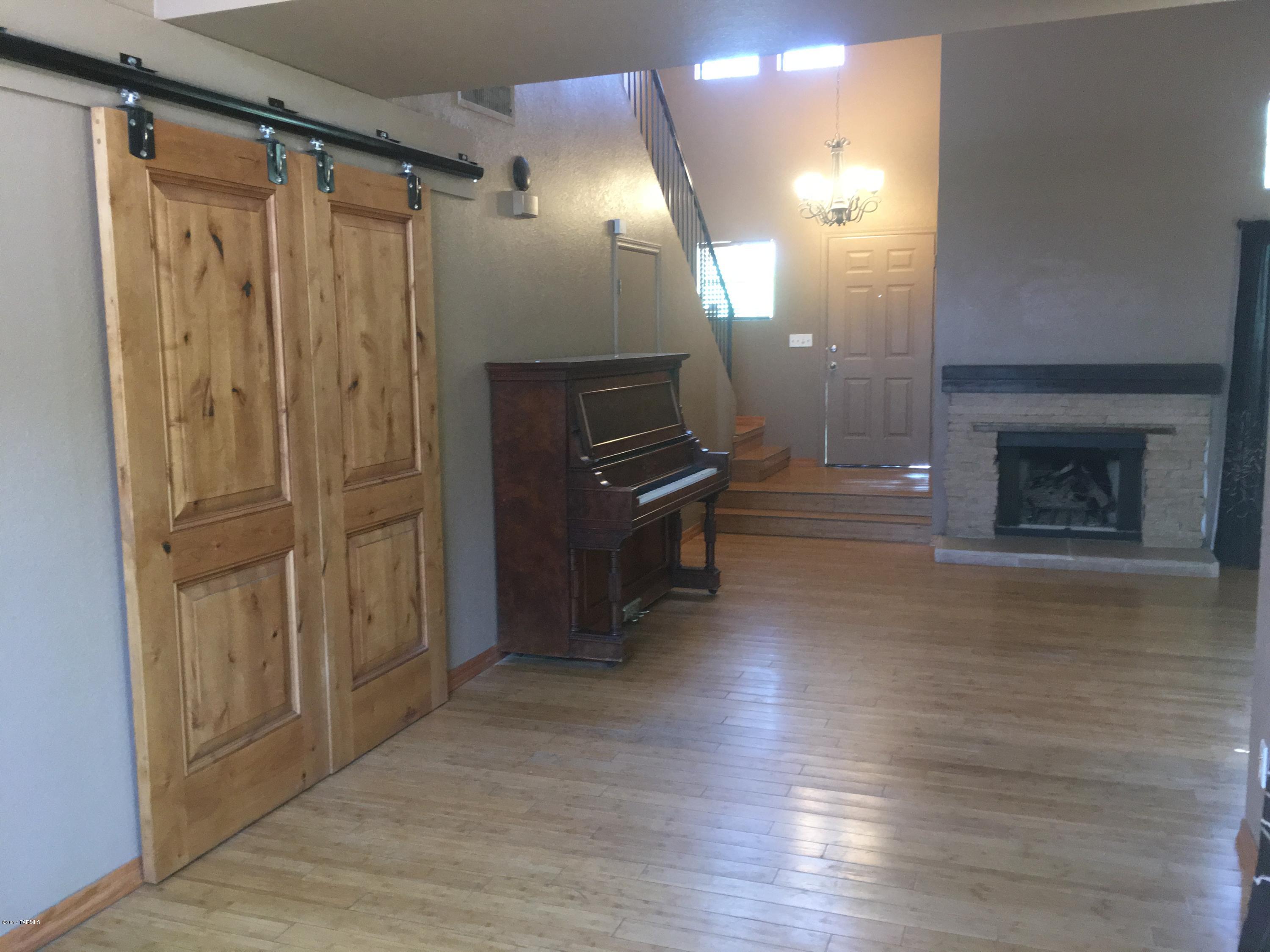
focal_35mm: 29
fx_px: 1064
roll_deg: +0.8
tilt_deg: -8.2
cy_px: 476
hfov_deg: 61.7
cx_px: 635
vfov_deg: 48.2
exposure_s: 1/30
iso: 200
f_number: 2.2
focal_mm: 4.15
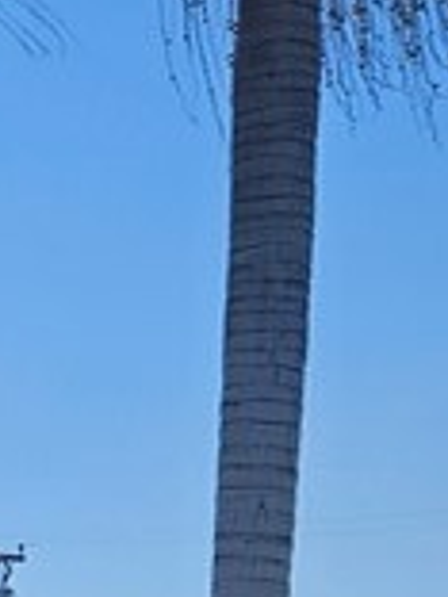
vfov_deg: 11.8
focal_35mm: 151
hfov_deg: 8.3
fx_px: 2606
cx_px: -900
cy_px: 1183
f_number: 1.8
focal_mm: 5.4
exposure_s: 1/2397
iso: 25
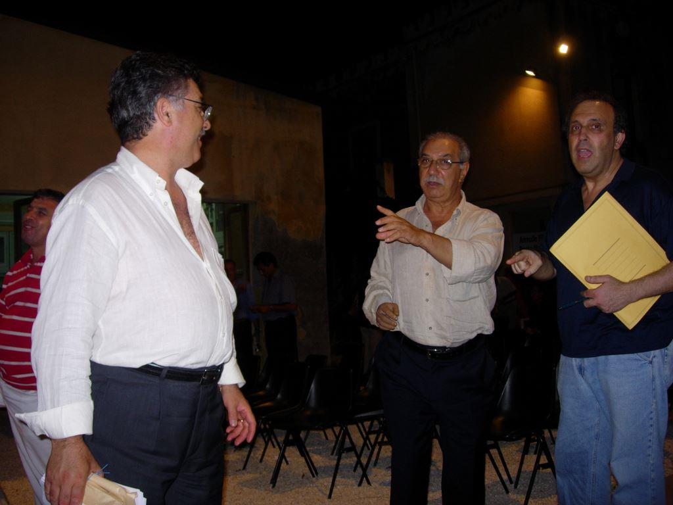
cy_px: 252
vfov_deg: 37.7
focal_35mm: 38
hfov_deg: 49.0
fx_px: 739
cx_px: 336
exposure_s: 1/64
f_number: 2.8
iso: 79
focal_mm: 7.8
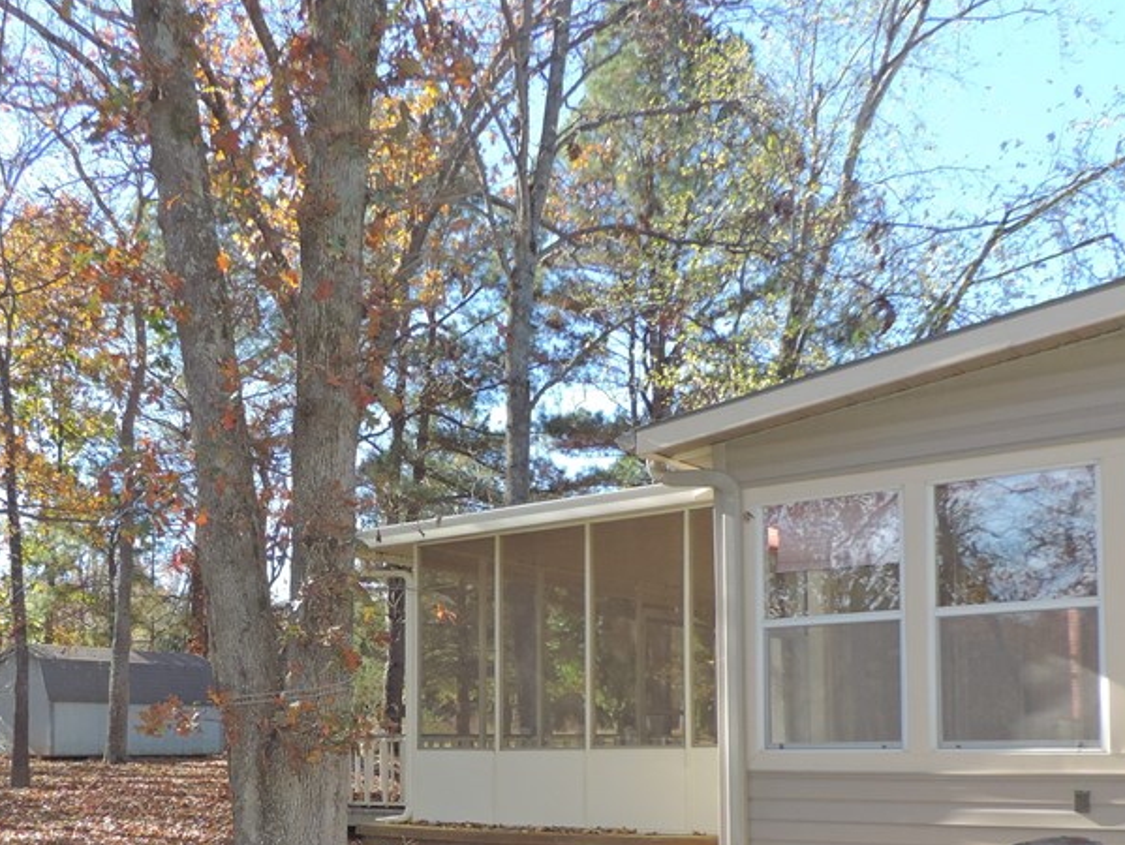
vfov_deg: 34.0
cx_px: 394
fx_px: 1333
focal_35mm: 41
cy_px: 685
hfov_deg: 45.2
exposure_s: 1/640
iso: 280
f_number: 3
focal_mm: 4.3
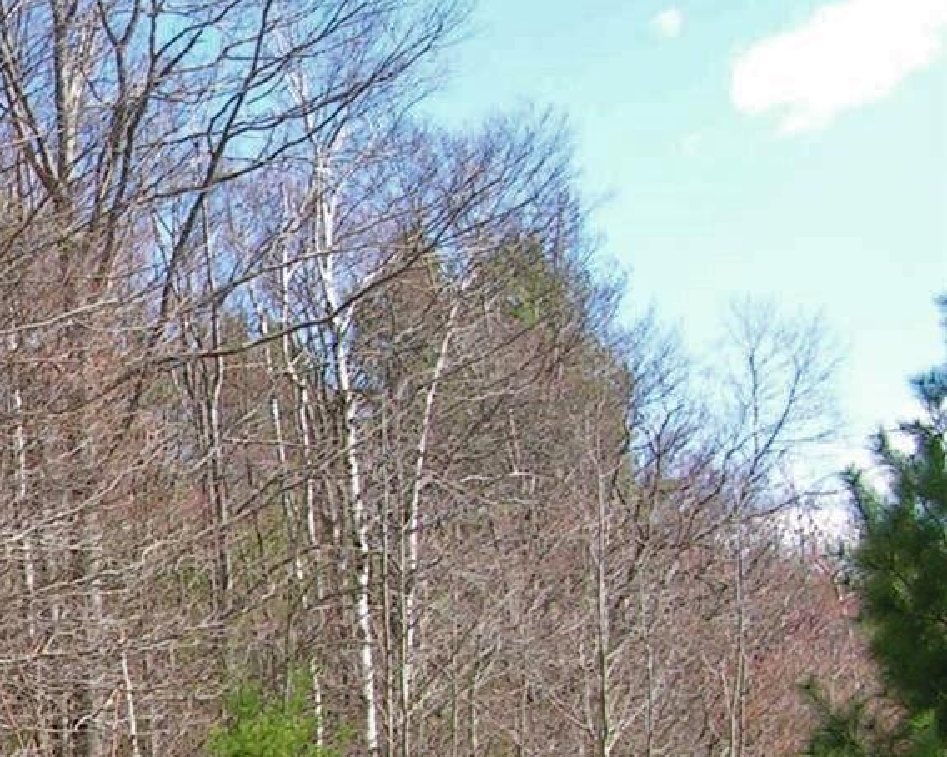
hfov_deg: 18.2
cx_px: -302
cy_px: 747
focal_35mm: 98
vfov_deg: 15.4
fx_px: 2746
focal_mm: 6.3
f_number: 5.6
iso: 50
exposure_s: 1/100
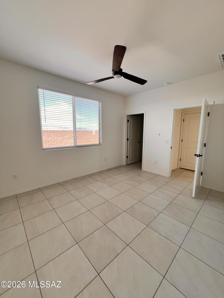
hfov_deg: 89.9
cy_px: 149
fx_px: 112
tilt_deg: -7.3
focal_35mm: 13
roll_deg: +0.0
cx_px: 112
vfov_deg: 106.2
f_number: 1.8
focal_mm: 1.57
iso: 64
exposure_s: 1/120
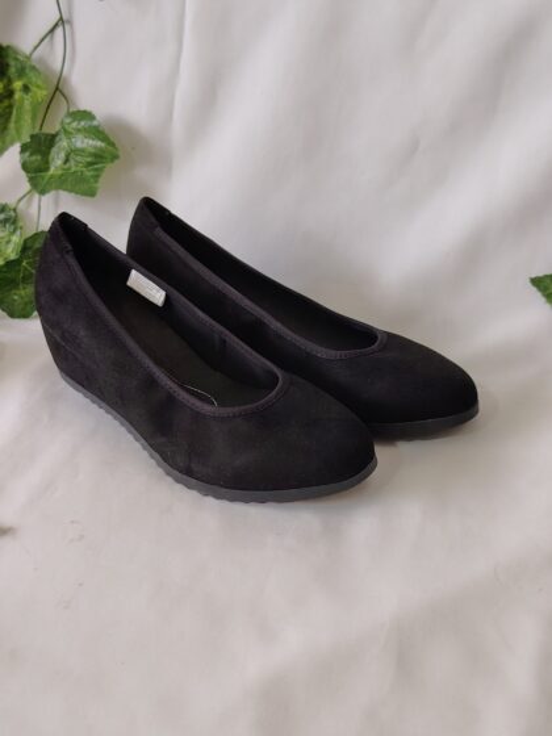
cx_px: 276
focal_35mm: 48
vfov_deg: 39.7
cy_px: 368
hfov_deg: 30.3
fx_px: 1021
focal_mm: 5.25
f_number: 1.75
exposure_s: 1/33.3
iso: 466
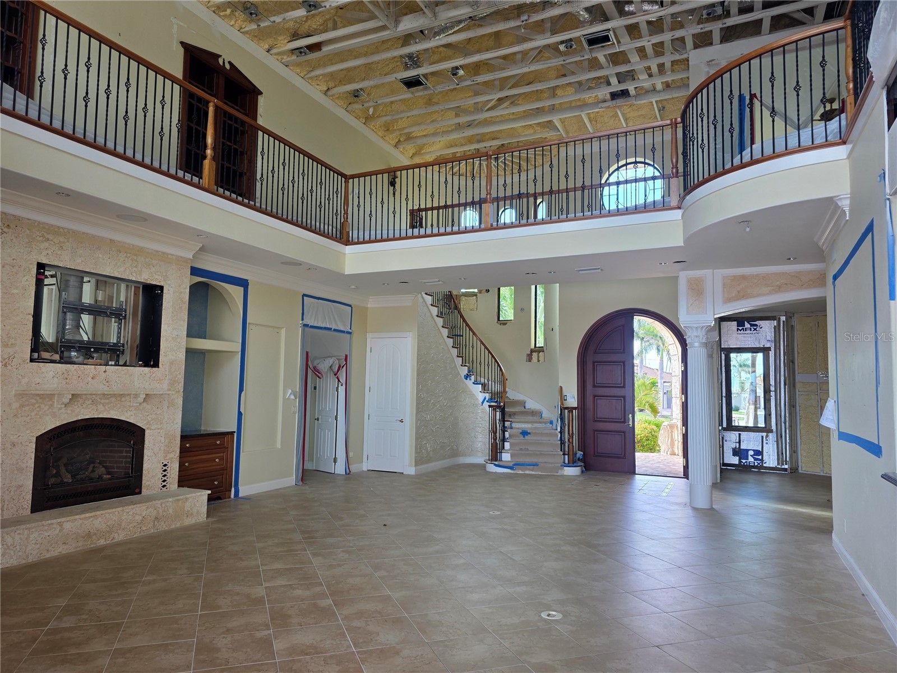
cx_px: 448
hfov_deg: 73.9
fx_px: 596
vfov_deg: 58.9
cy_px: 336
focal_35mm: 23
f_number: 1.7
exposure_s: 1/180
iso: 64
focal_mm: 6.3
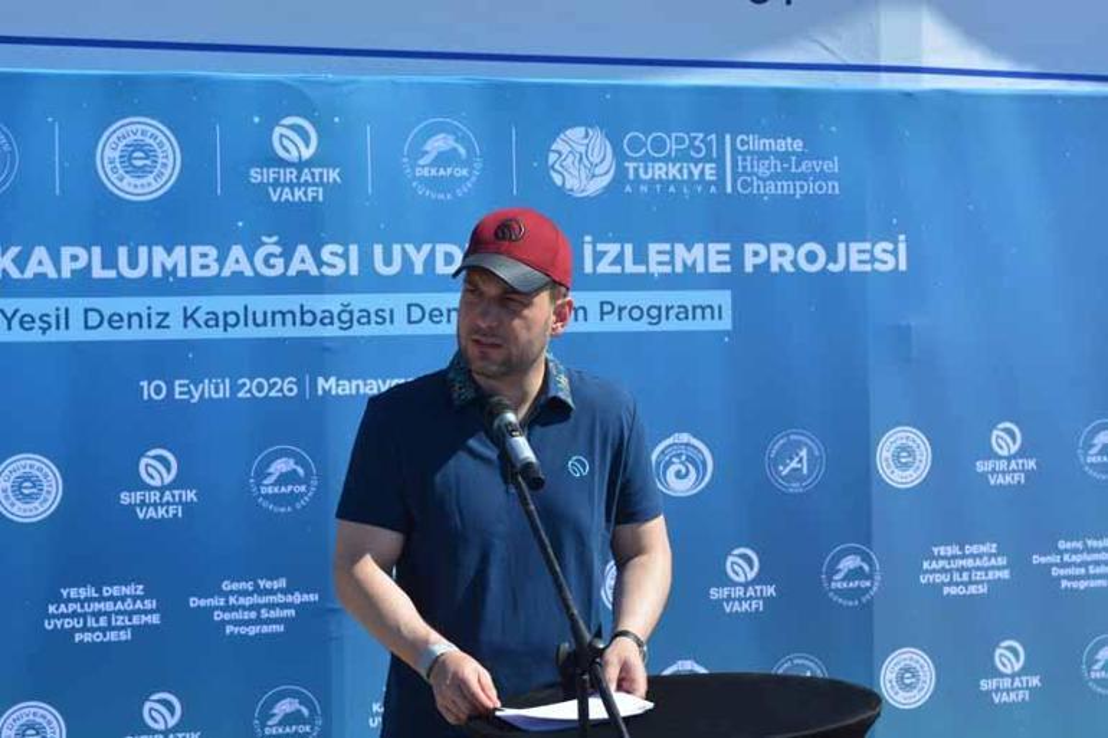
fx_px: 2077
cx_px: 554
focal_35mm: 68
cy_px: 369
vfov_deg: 20.2
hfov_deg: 29.9
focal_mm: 45
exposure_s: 1/250
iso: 125
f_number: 8
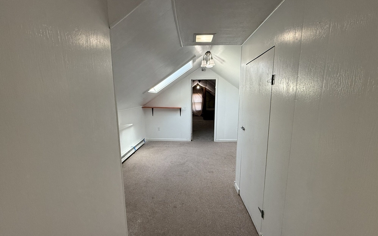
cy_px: 124
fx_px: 155
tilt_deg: -9.6
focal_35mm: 15
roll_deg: -2.5
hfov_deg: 101.5
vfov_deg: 74.7
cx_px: 188
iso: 250
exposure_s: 1/120
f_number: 2.2
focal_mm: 2.22
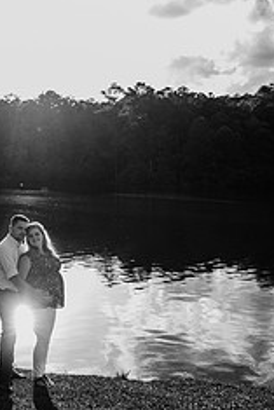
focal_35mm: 46
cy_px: 157
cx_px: 44
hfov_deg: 28.5
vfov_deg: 42.4
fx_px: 524
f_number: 2.5
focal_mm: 24
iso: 125
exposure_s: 1/1000
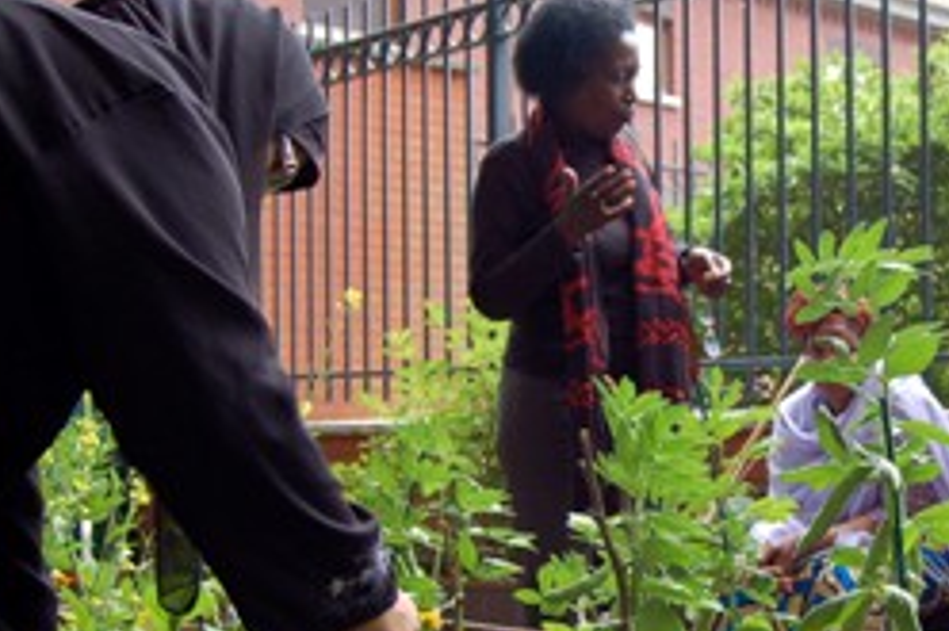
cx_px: 827
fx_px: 1739
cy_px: 423
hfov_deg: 29.5
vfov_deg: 20.5
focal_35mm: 66
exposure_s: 1/100
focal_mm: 22
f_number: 5
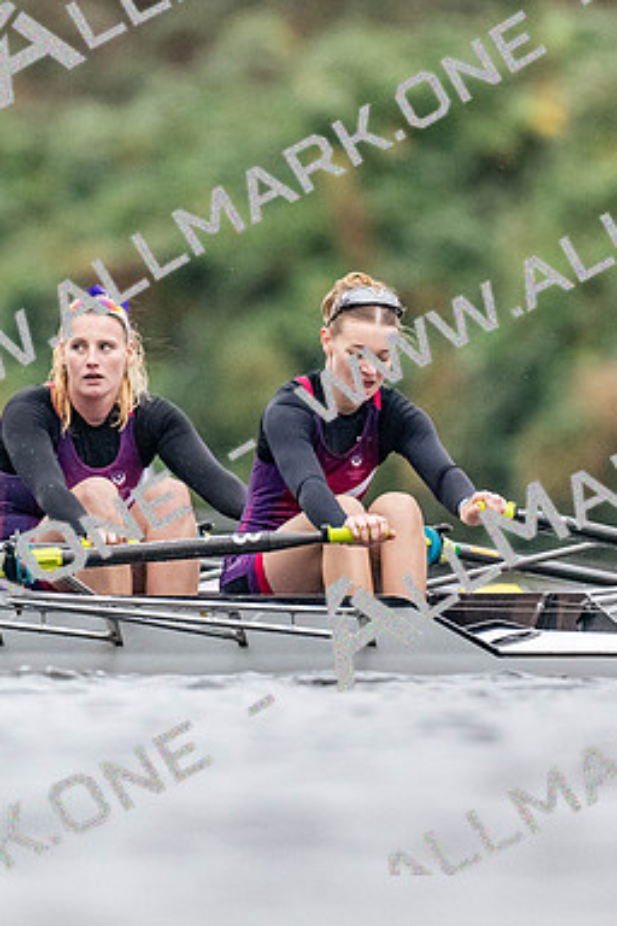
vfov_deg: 1.5
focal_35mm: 1359
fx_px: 34935
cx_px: 118
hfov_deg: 1.0
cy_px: 463
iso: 3600
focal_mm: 600
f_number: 4
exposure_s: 1/2500
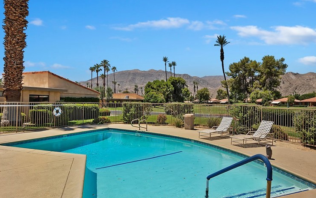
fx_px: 207
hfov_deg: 74.1
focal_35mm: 24
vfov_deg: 51.1
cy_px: 96
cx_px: 188
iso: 100
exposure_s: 1/200
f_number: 8
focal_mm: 11.5
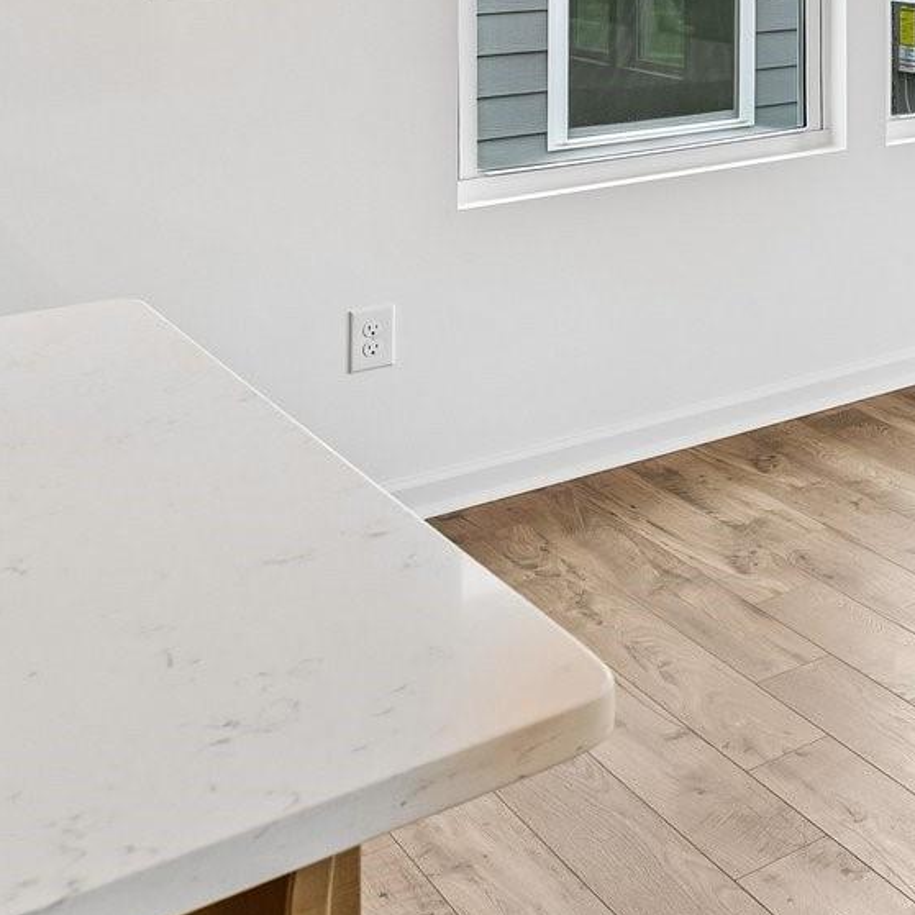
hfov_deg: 24.3
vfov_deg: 28.8
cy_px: -124
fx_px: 1585
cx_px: 1413
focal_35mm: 53
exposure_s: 1/20
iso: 100
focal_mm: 17
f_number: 8
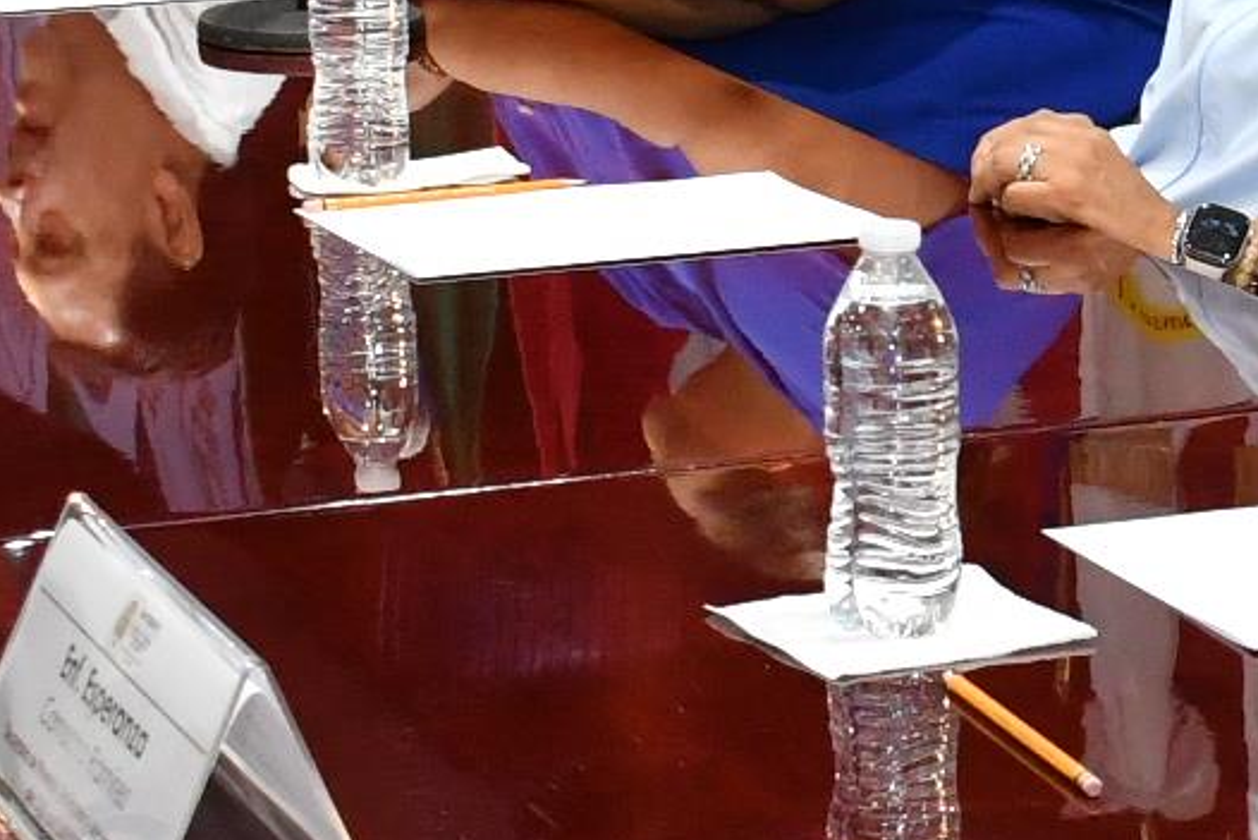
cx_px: 1681
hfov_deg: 11.1
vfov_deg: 7.6
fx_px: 6291
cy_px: 103
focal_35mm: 180
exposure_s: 1/100
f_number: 5.6
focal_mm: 23
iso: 1600
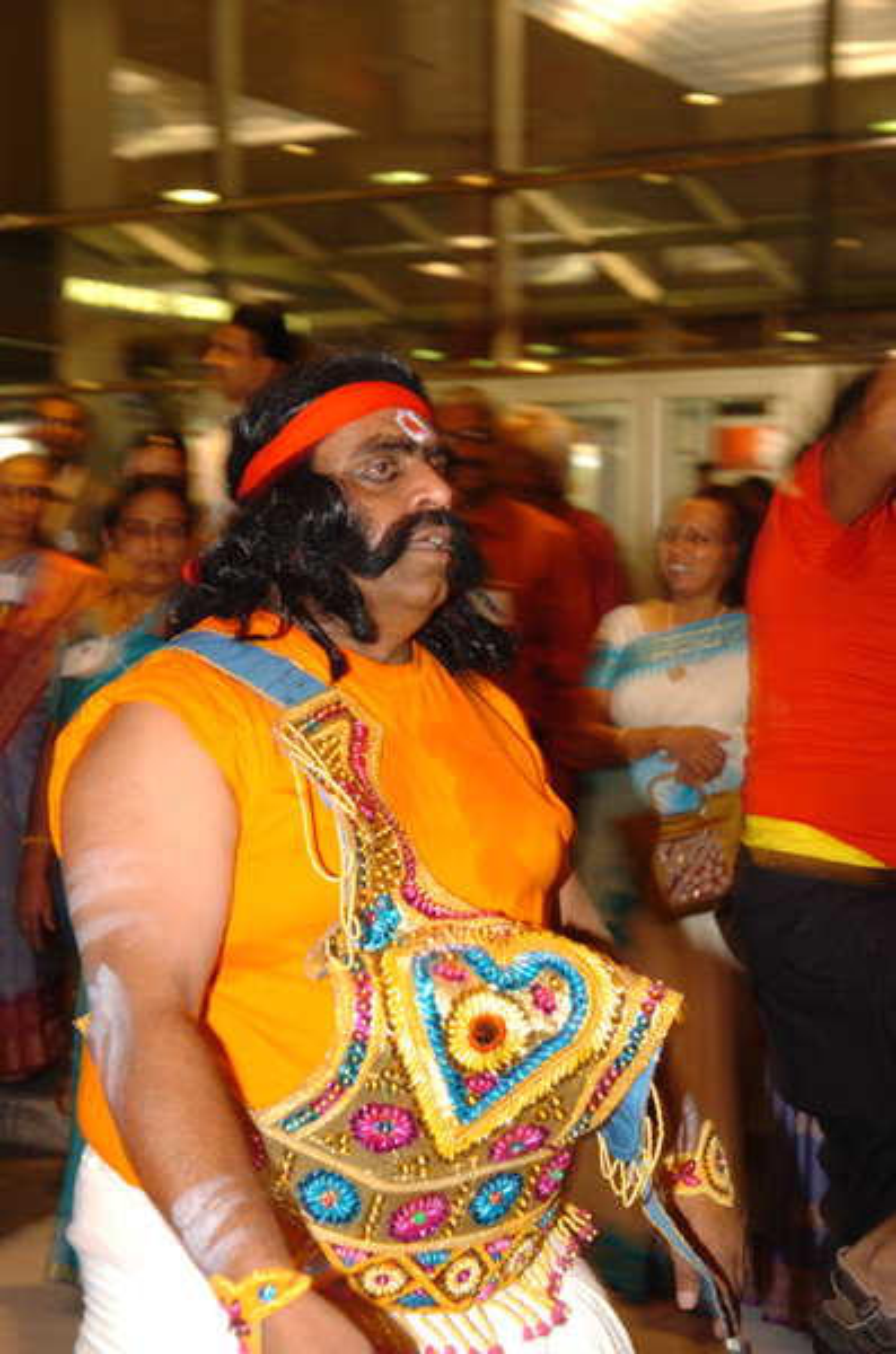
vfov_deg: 35.1
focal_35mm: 57
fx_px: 2139
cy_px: 677
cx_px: 448
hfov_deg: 23.7
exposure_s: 1/30
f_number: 3.5
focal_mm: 38
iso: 400
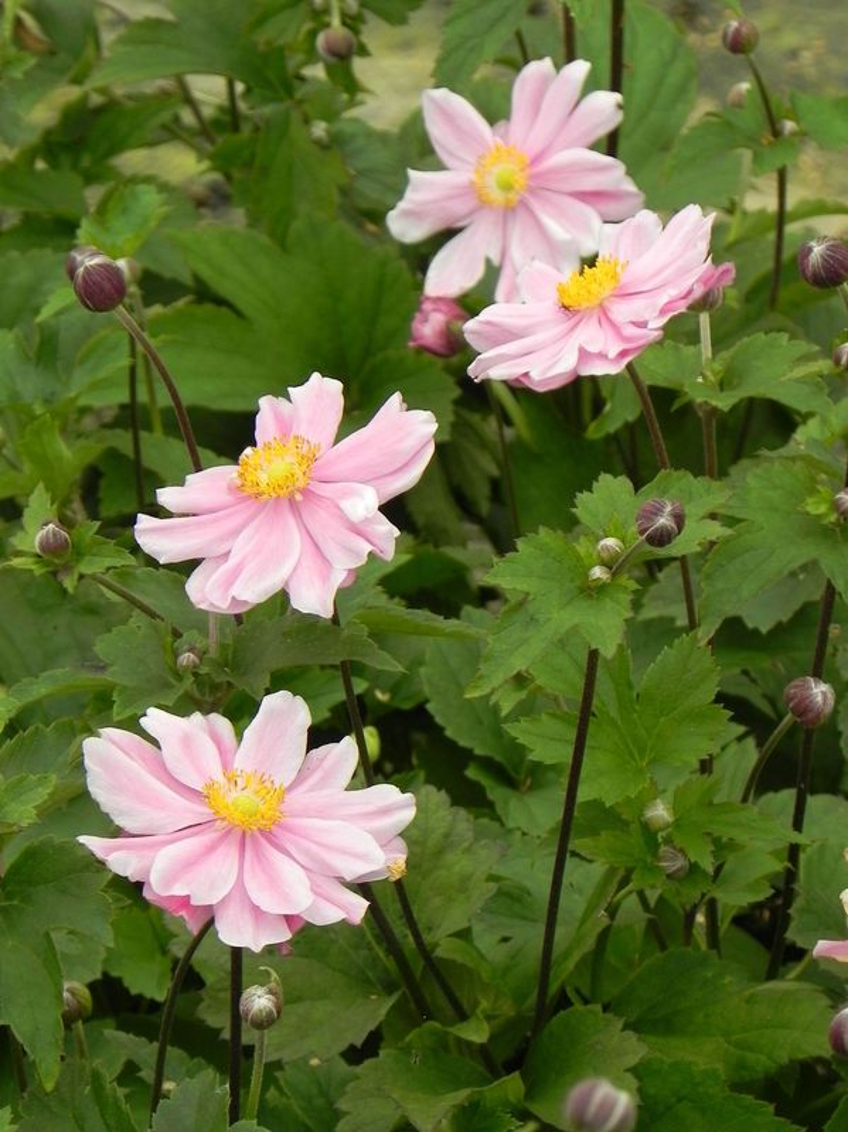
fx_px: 6932
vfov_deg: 9.3
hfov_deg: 7.0
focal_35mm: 212
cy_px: 566
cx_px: 424
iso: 160
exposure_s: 1/320
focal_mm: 37.7
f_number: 5
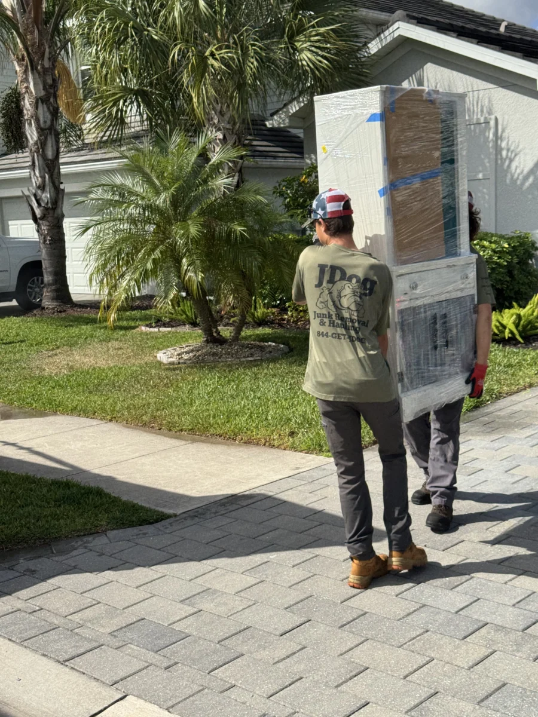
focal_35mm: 48
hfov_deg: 30.3
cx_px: 269
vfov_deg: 39.7
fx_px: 995
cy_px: 358
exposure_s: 1/4608
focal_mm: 6.76
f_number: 1.78
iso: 64
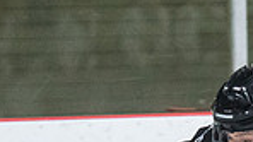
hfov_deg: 2.1
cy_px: 253
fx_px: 6811
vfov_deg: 1.2
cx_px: 283
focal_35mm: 1016
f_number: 2.8
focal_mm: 112
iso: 1800
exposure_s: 1/640
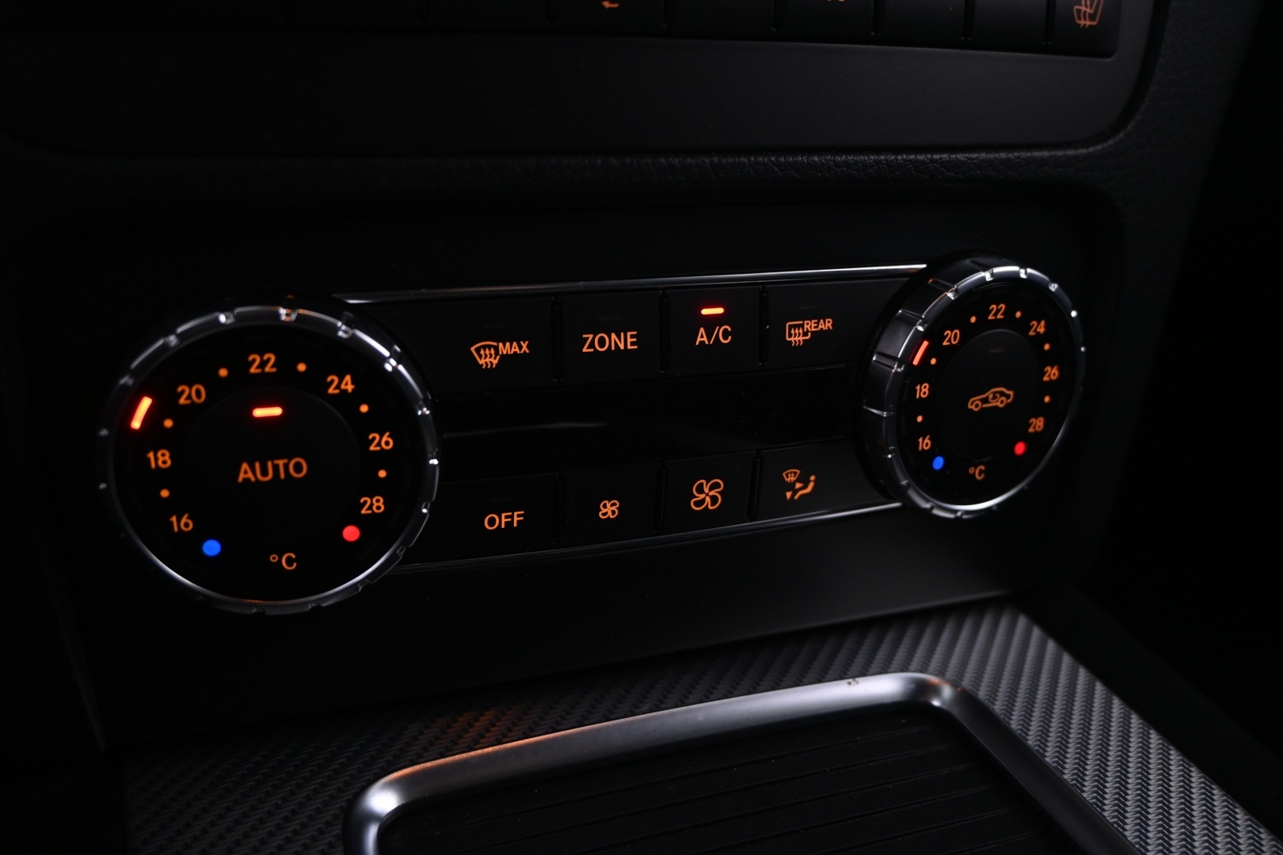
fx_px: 1096
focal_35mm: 31
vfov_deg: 42.6
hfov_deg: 60.7
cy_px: 428
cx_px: 642
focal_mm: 20.5
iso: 1000
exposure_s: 1/6
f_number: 3.8
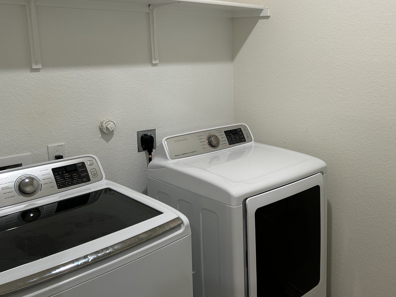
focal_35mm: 37
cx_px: 263
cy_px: 132
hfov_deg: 49.3
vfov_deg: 38.6
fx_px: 423
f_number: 1.5
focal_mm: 5.7
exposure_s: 1/60
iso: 80
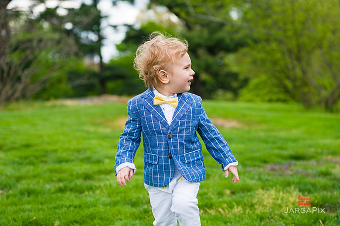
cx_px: 170
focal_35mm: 70
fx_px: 661
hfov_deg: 28.9
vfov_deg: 19.4
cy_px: 113
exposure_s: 1/800
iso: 200
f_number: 3.5
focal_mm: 70
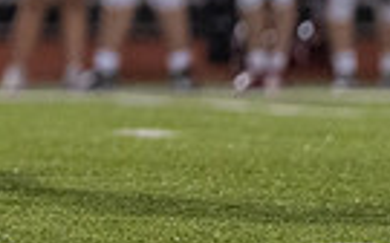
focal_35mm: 1086
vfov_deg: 1.2
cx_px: -530
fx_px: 11528
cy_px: -188
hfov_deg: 1.9
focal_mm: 200
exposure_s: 1/1250
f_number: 2.8
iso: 5000
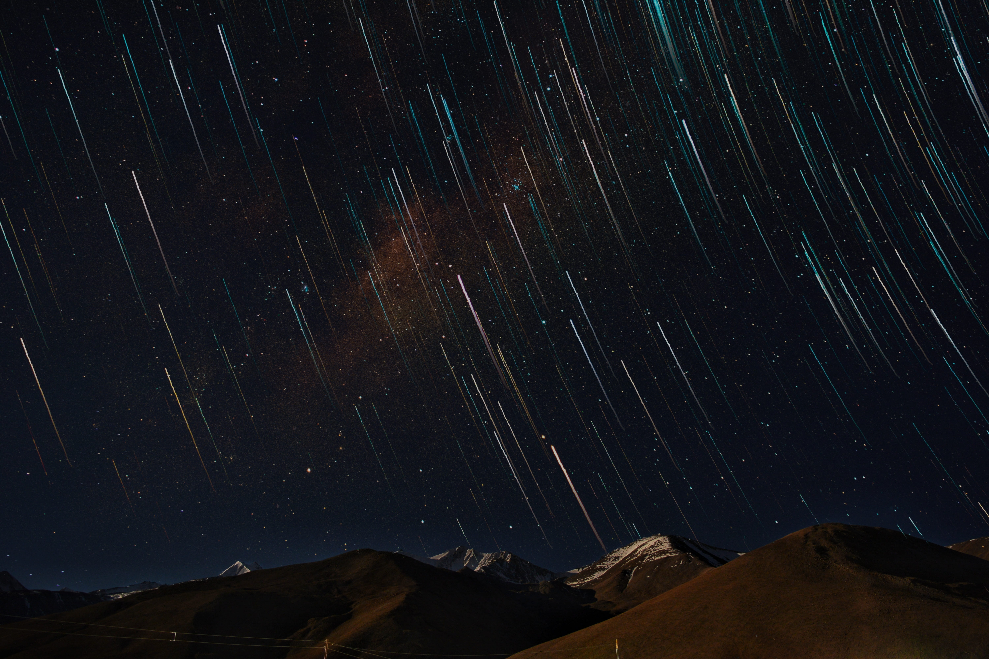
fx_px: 824
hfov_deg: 61.9
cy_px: 330
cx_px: 494
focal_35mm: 30
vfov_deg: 43.6
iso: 200
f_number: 4.5
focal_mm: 20
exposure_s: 30
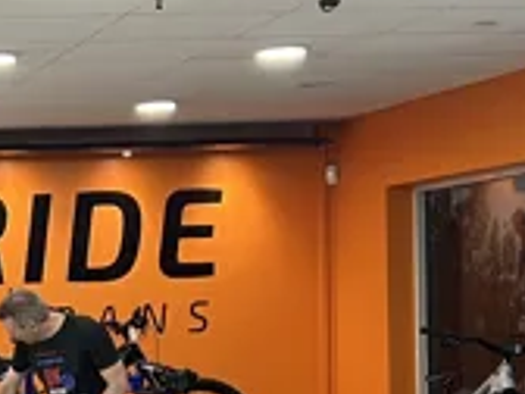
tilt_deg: -3.1
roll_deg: +2.5
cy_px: 425
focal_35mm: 124
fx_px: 1881
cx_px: -59
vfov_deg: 11.8
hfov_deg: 15.5
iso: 80
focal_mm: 5.7
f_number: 1.5
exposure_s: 1/50
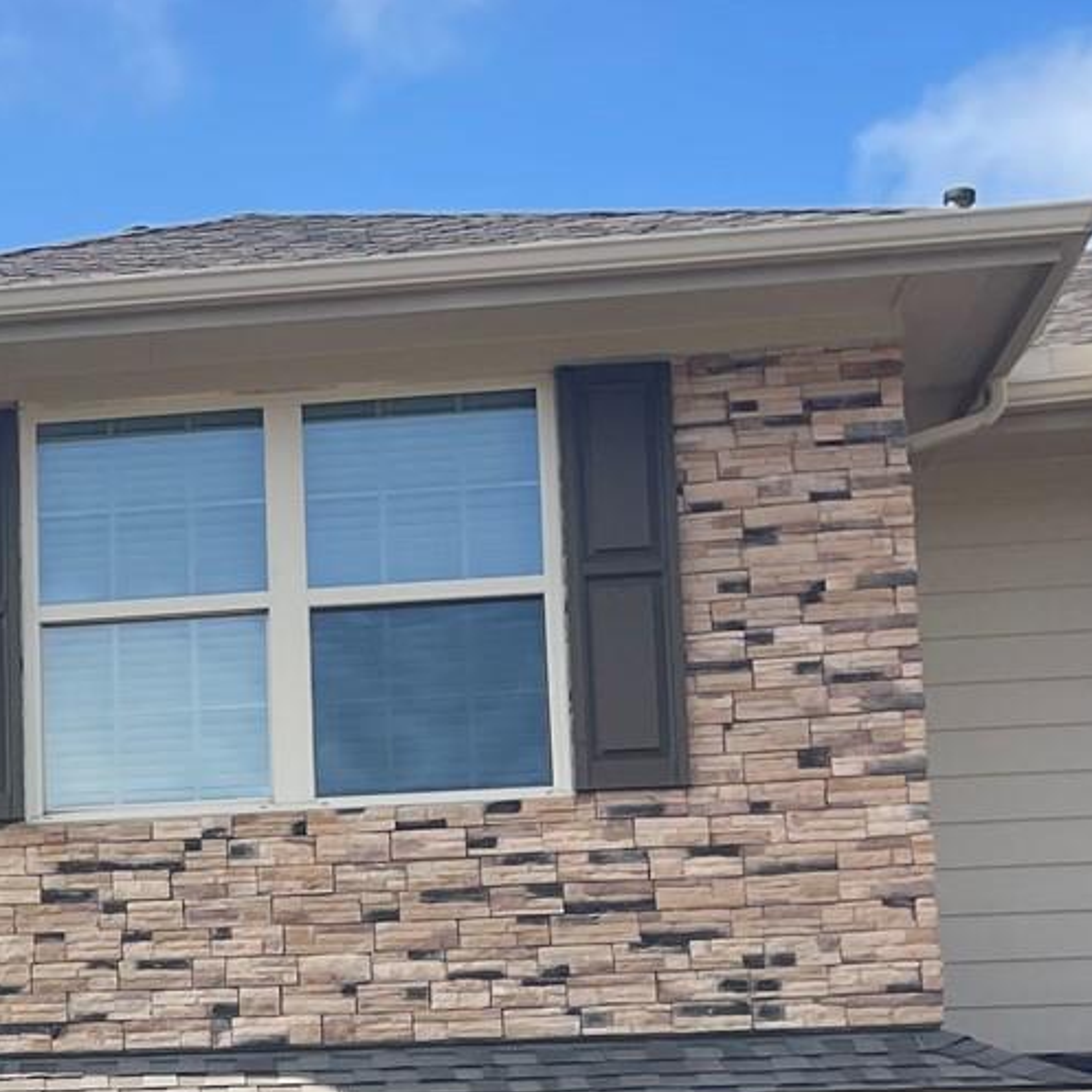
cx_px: -501
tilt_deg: +8.8
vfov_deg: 18.5
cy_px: 1121
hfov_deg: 17.4
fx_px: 3248
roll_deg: -1.1
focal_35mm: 91
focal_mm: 5.1
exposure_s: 1/1597
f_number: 1.6
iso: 32
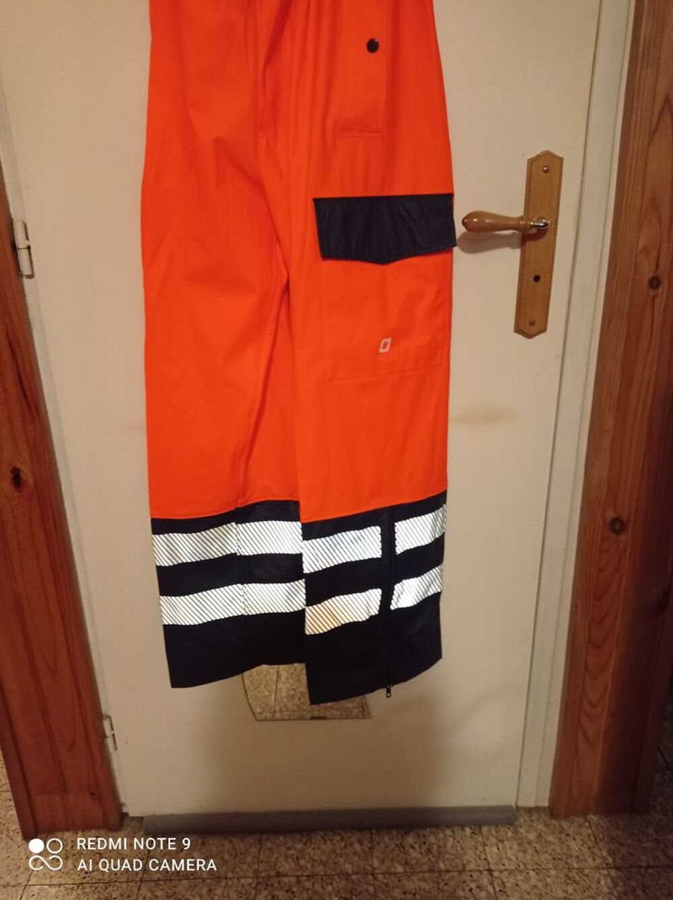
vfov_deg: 63.5
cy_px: 450
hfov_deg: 49.7
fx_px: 727
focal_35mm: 28
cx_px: 336
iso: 683
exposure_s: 1/25
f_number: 1.79
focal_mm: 4.74
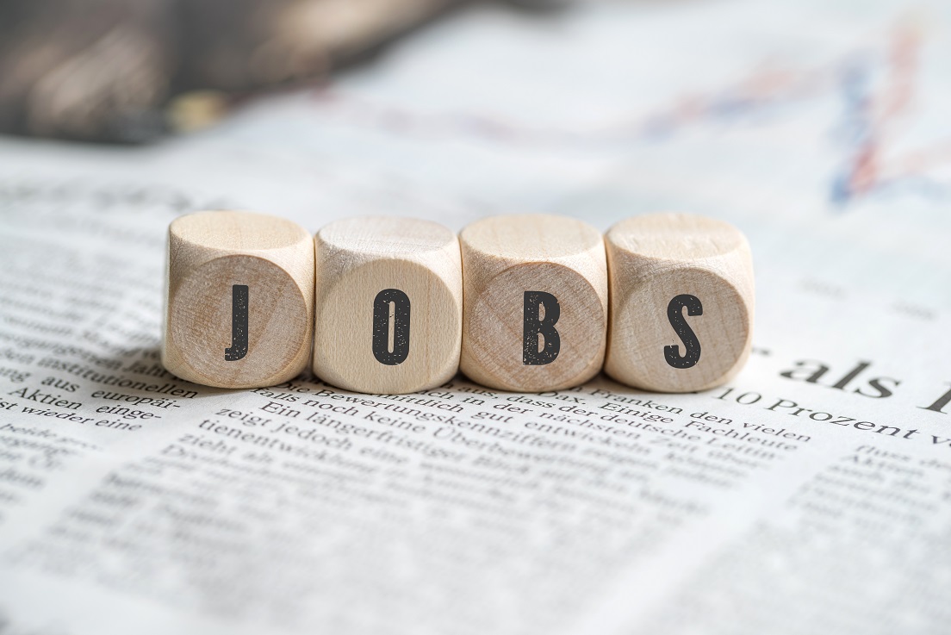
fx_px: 2643
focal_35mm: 100
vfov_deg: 13.7
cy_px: 318
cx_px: 476
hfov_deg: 20.4
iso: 100
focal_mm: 100
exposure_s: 1/6
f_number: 5
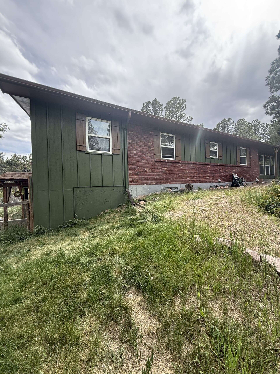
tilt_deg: +0.2
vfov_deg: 102.1
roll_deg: +2.1
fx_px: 151
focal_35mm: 14
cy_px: 187
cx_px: 140
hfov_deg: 85.7
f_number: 2.2
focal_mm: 2.22
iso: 64
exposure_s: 1/386
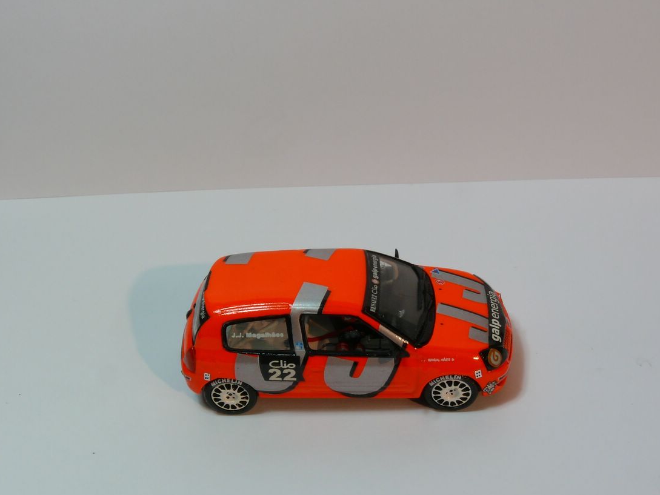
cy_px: 290
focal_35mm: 47
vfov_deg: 30.8
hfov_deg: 40.4
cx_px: 322
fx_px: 896
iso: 100
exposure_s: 1/4
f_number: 11
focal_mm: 8.6
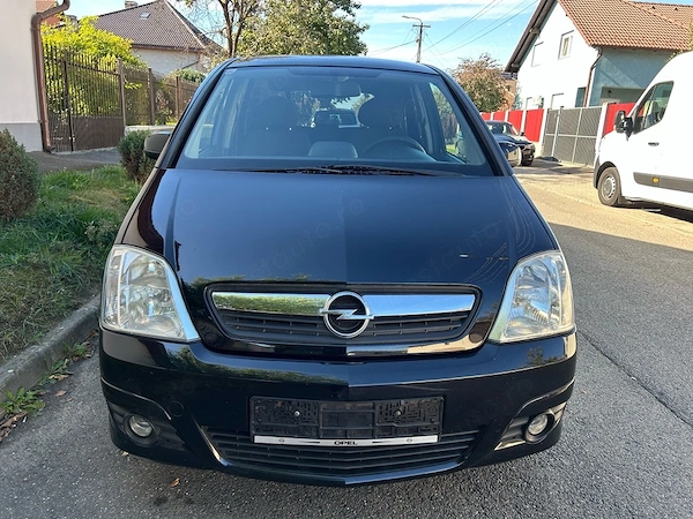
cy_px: 260
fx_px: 521
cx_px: 346
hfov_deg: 67.3
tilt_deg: -14.7
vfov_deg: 53.1
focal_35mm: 26
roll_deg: -2.9
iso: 50
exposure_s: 1/371
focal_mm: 5.7
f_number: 1.5
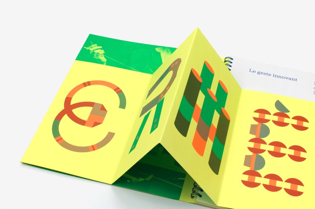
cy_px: 104
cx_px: 158
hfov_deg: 37.9
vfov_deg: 25.7
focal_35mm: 52
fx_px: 459
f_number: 22
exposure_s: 1/13
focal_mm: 35
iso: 200
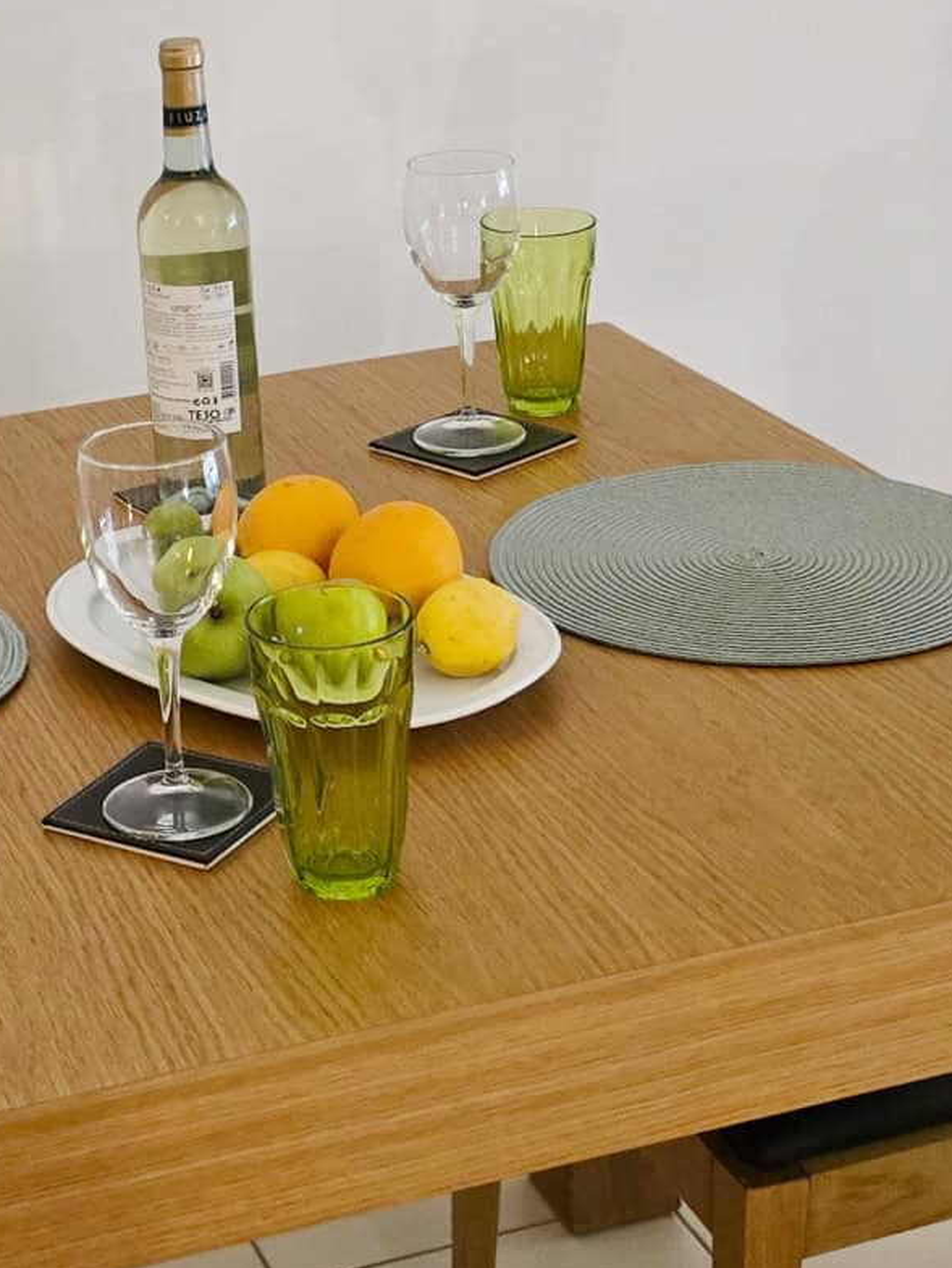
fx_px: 2749
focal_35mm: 75
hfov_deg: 19.3
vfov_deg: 25.6
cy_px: 294
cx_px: 82
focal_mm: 6.3
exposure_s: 1/100
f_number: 1.7
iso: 800
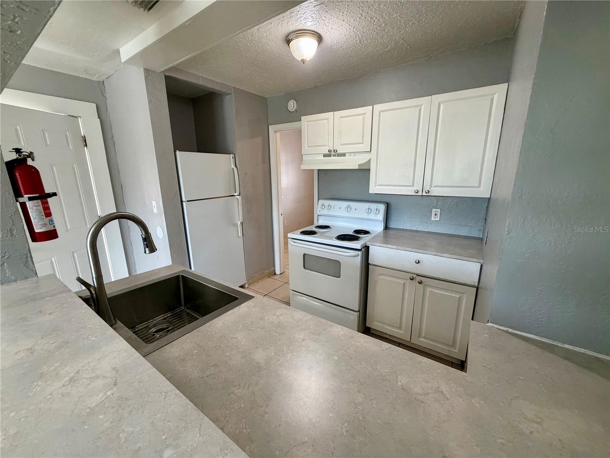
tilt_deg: -13.1
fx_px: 247
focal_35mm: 14
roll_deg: +0.9
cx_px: 305
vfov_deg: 85.7
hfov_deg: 102.1
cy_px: 229
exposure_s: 1/67
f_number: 2.2
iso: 320
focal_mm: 2.22
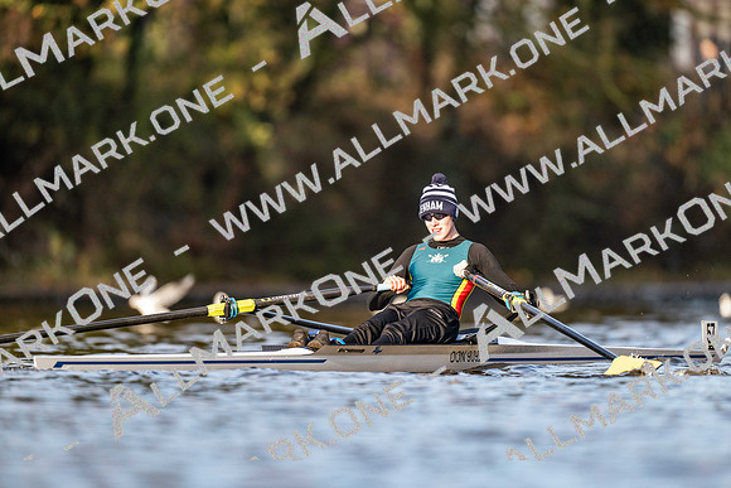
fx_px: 12186
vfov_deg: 2.3
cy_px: 244
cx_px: 366
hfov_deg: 3.4
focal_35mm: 600
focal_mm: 600
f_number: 4
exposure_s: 1/2500
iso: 1000
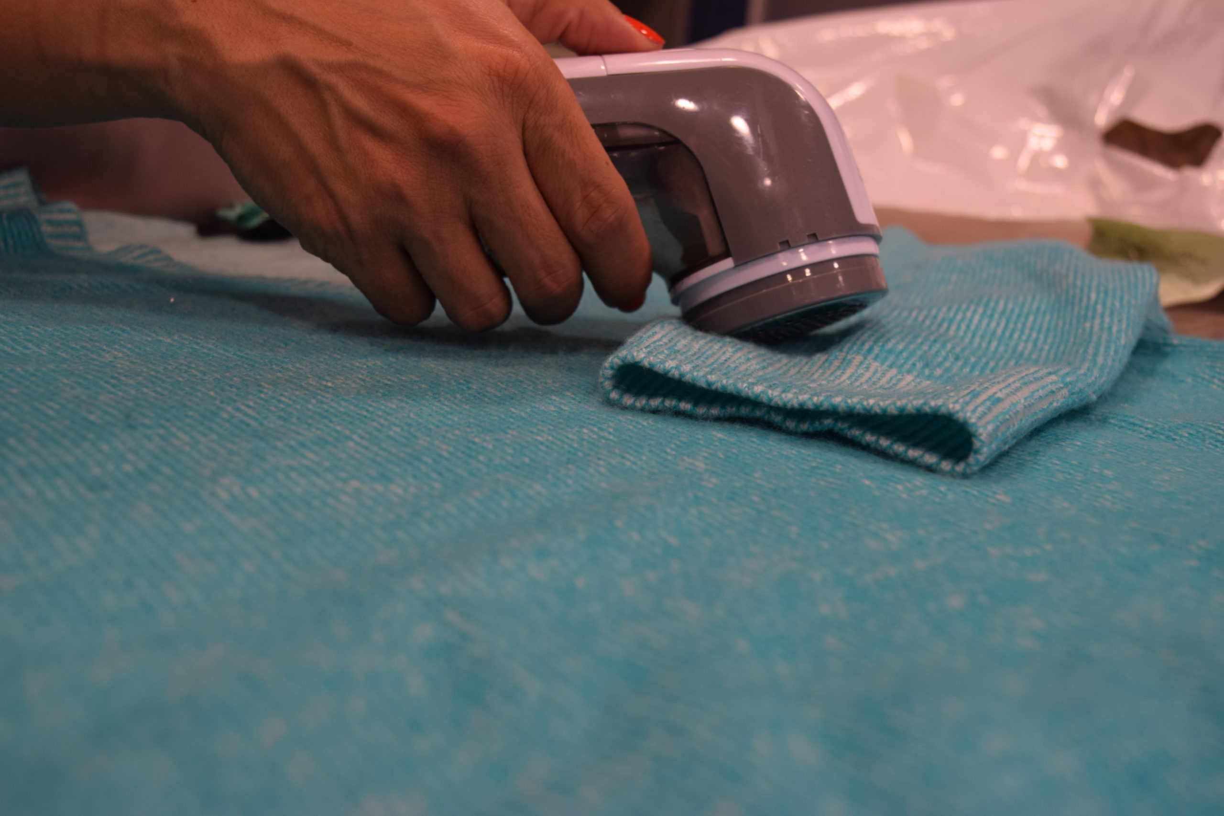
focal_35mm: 39
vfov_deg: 34.2
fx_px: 1326
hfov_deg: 49.6
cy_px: 408
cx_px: 612
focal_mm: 26
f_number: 5.6
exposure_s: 1/125
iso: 400
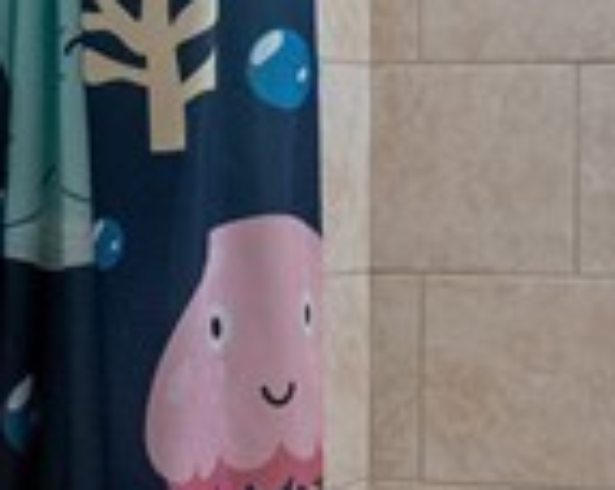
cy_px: 103
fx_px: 1945
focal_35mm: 107
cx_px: 680
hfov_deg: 17.4
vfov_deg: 14.3
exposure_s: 1/40
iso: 800
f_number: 4.5
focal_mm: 10
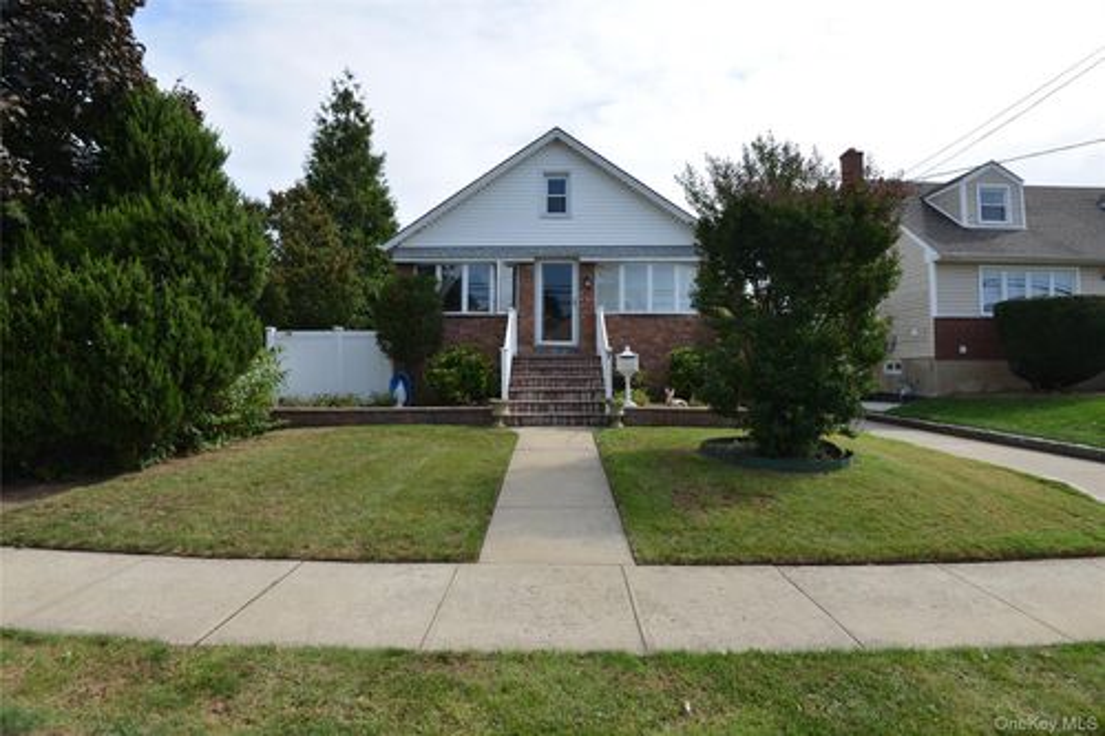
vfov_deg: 73.7
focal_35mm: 16
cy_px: 368
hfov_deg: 96.8
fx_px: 491
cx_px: 552
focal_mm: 16
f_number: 8
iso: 100
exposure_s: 1/250
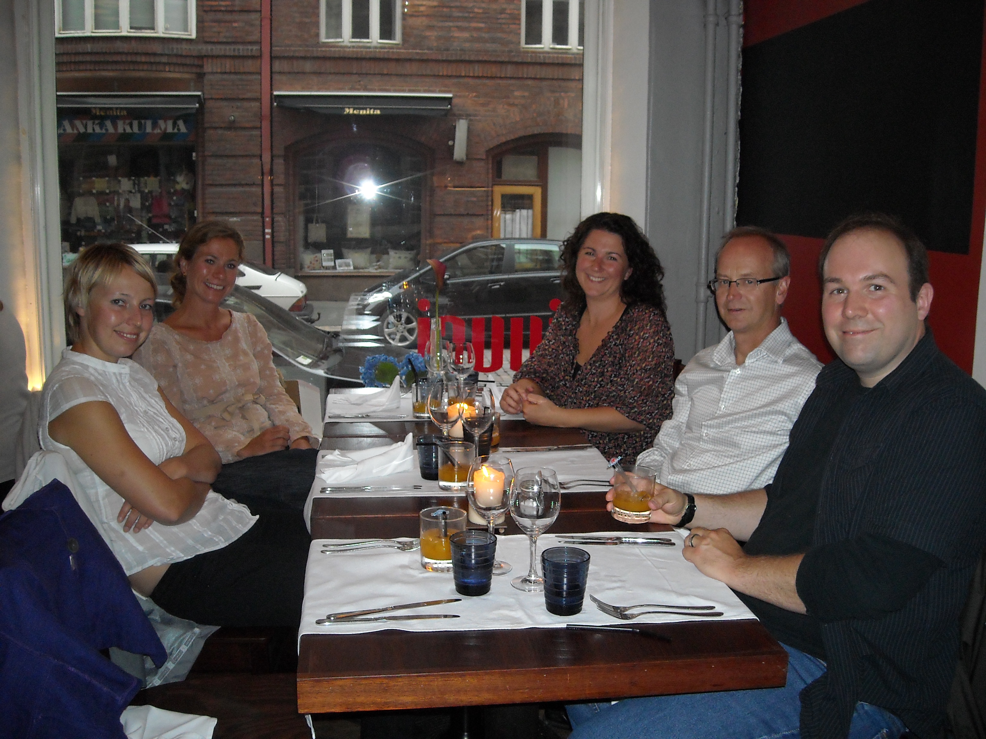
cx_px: 493
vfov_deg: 40.7
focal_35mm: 35
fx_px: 997
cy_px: 370
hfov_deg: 52.6
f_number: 2.8
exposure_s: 1/60
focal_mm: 5.7
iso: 200
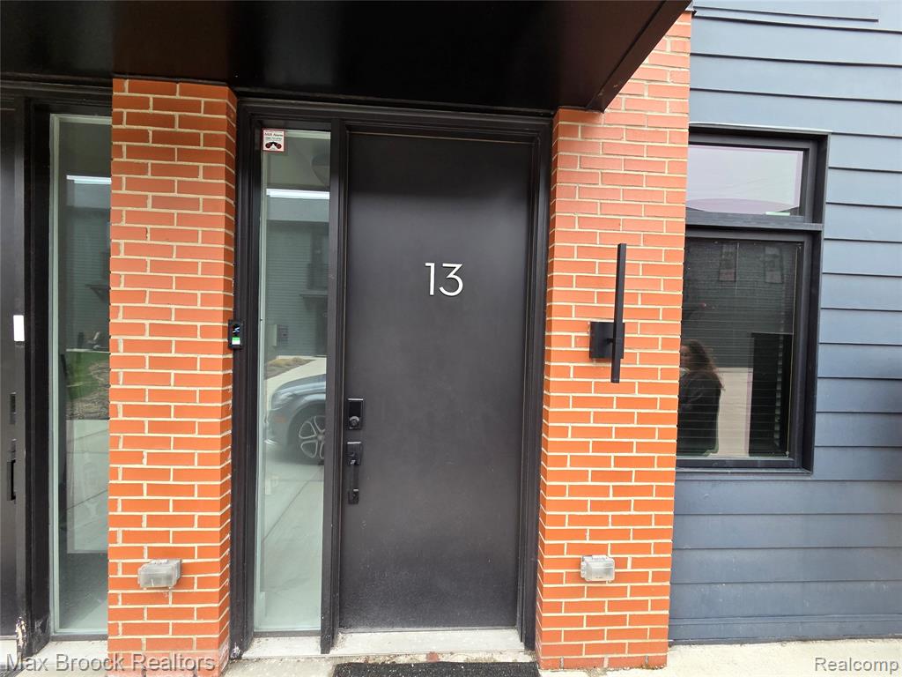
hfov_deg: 106.2
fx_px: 339
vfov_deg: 89.9
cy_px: 338
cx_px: 451
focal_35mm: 13
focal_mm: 2.2
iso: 100
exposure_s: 1/120
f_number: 2.2
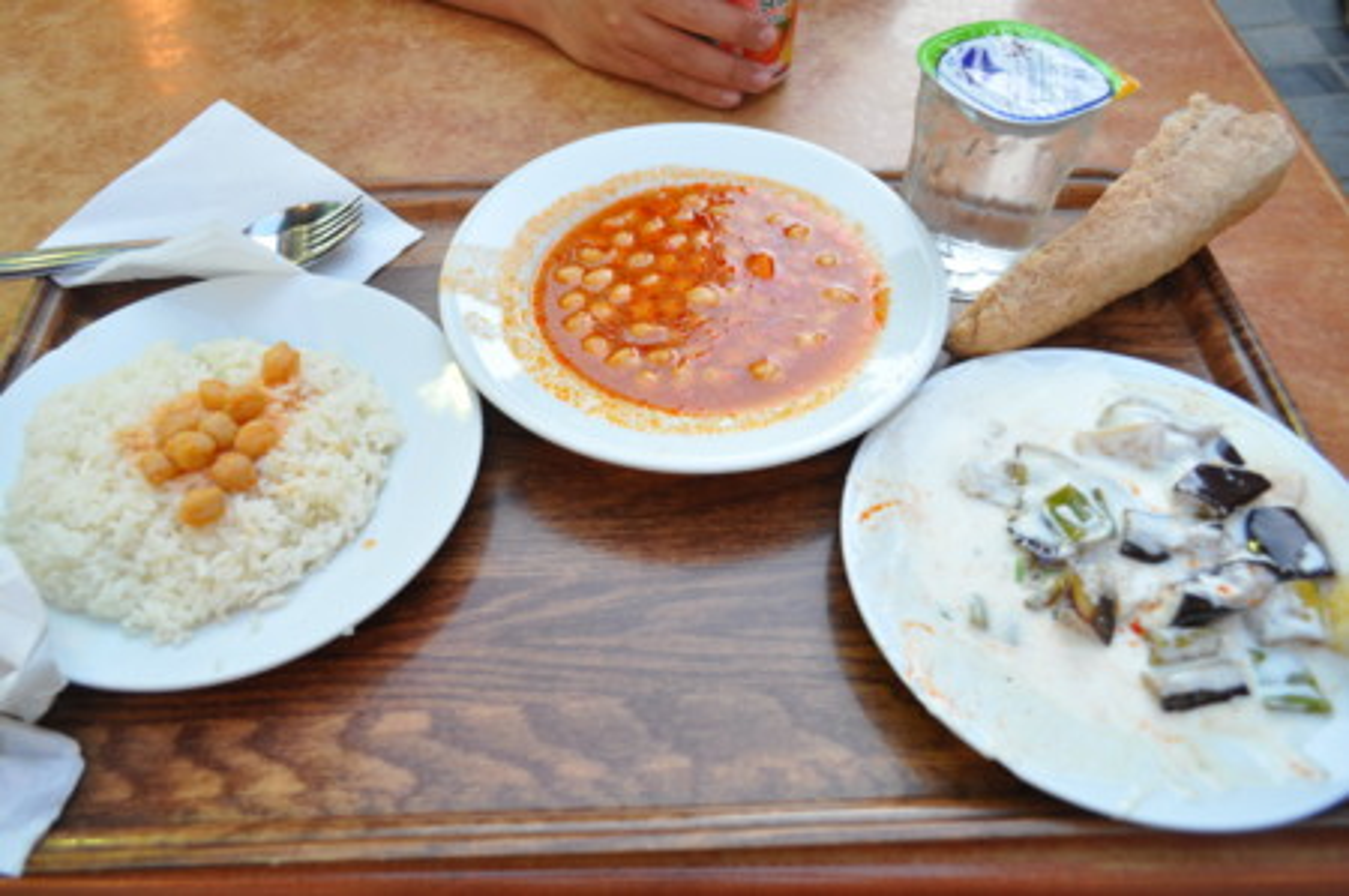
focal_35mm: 27
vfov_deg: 47.8
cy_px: 448
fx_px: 1011
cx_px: 674
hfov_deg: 67.4
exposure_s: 1/60
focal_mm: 18
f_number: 4
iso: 900
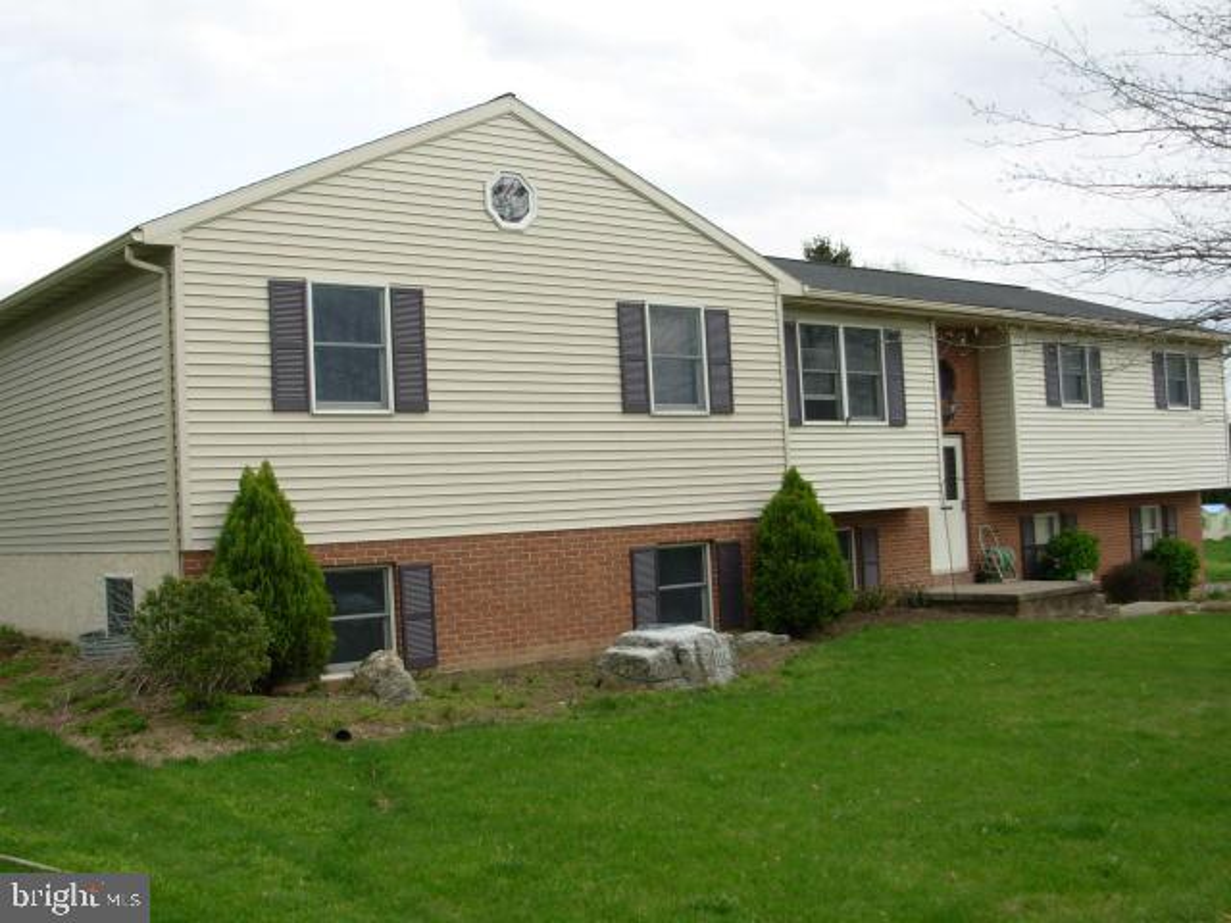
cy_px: 462
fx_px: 1351
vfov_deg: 37.7
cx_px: 616
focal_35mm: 38
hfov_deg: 49.0
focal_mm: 6.3
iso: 50
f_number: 2.9
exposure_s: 1/542
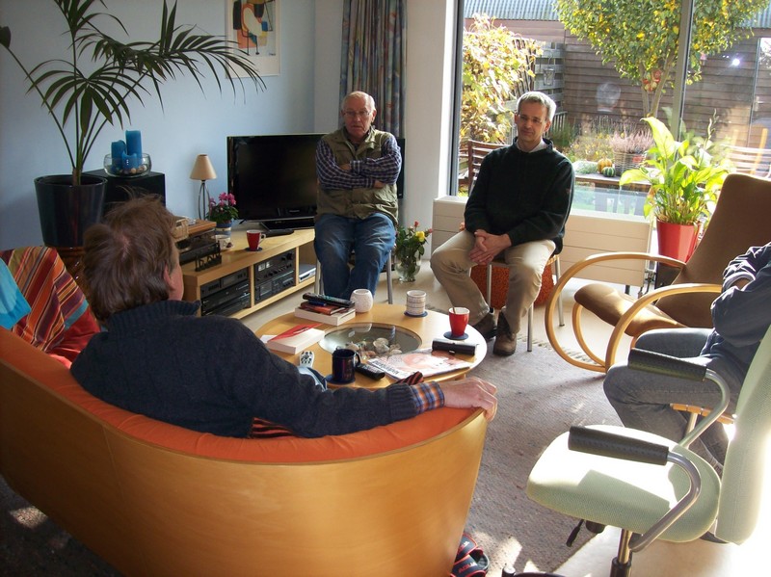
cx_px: 386
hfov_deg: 51.4
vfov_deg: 39.6
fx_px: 801
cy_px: 288
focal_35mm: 36
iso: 80
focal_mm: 6
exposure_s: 1/64
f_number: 2.7
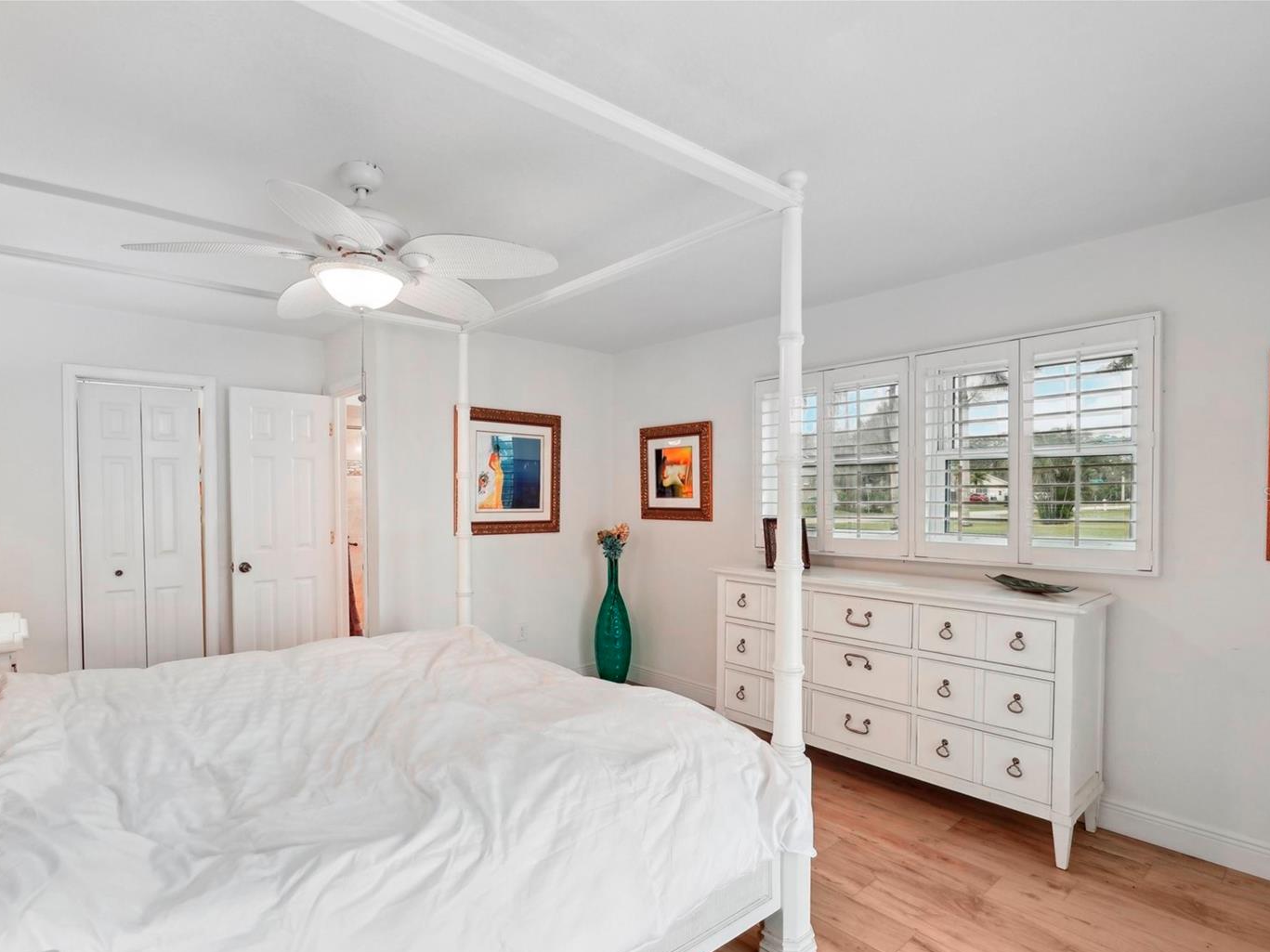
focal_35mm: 18
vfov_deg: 71.6
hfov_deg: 87.7
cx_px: 603
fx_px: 660
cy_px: 494
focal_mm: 16
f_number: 8
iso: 400
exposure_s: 1/10
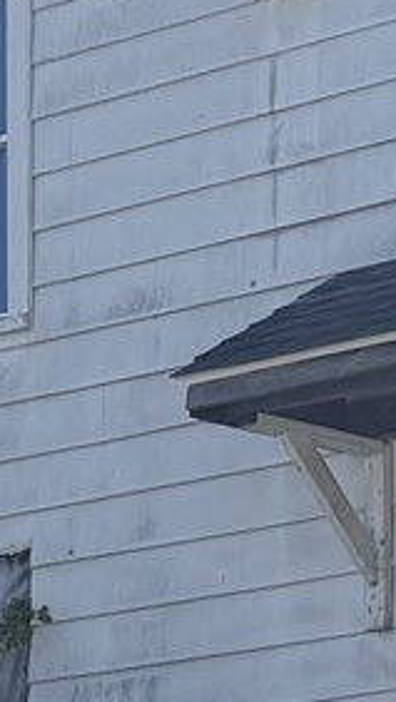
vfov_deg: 11.3
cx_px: 750
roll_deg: +1.2
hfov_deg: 6.3
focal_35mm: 190
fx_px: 3540
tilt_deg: +8.9
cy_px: 583
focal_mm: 6.76
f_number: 1.78
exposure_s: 1/4673
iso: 80
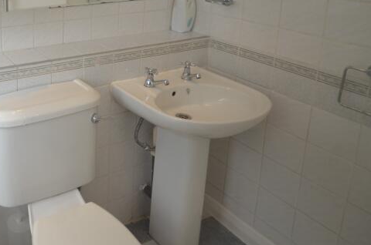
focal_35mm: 32
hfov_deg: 48.6
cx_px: 2
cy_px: -5
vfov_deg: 36.5
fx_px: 329
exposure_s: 1/80
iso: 200
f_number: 4.5
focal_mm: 10
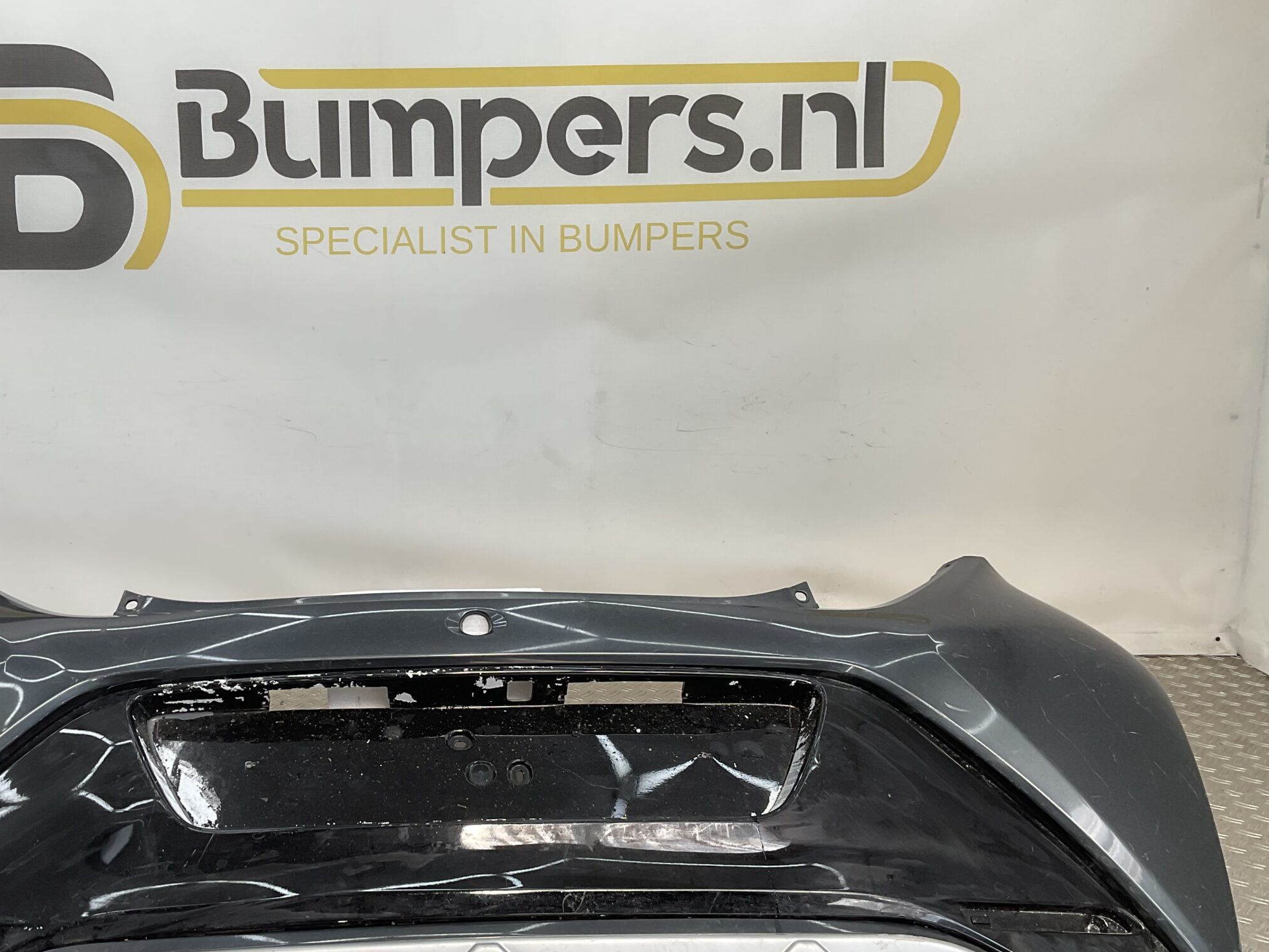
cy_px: 560
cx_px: 473
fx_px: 1357
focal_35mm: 37
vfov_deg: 38.6
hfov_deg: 49.6
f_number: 1.8
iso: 16
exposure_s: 1/177
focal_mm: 3
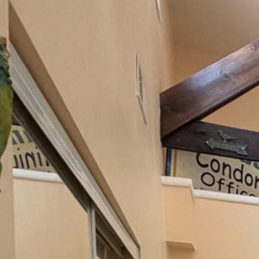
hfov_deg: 16.7
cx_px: 570
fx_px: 533
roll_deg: +3.5
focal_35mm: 63
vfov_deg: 23.1
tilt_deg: +0.4
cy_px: 366
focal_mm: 2.22
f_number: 2.2
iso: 160
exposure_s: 1/60
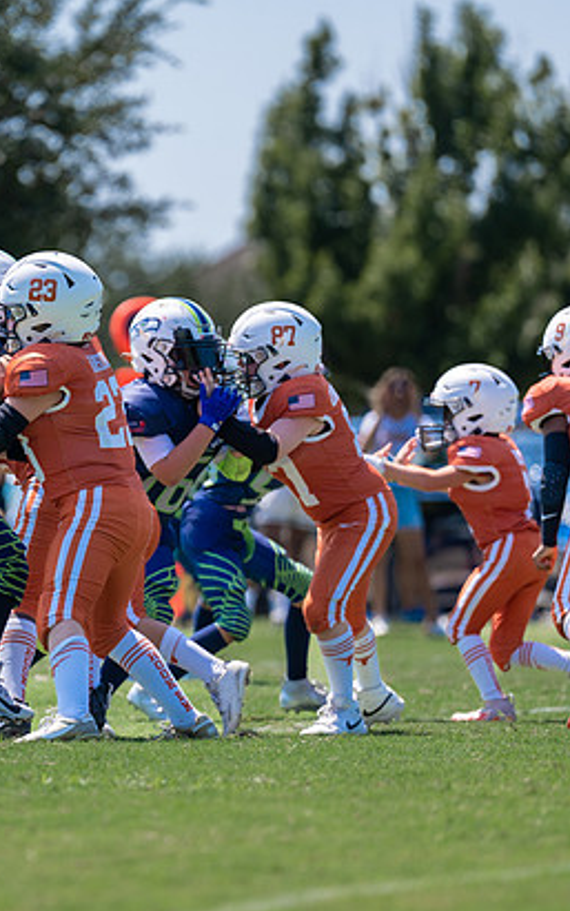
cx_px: 73
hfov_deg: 3.8
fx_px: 8671
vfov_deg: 6.0
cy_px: 478
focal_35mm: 349
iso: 100
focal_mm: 200
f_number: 2.8
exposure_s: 1/1250
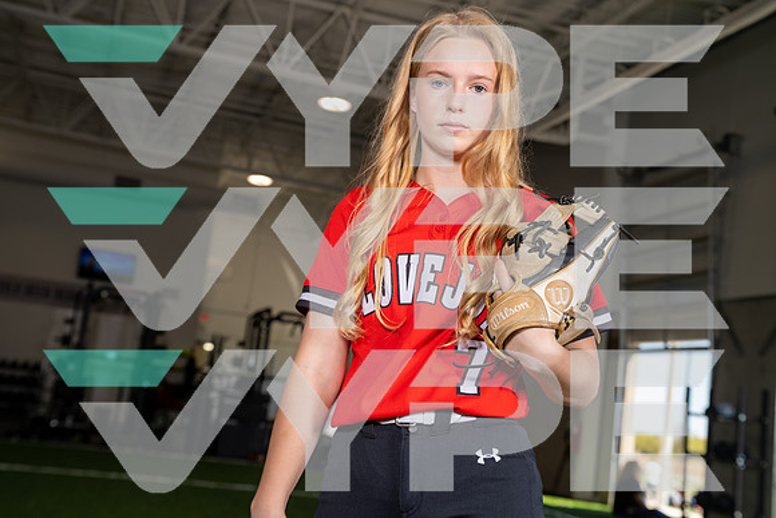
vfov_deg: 25.1
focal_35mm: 54
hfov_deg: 36.9
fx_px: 1164
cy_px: 259
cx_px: 388
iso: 200
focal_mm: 54
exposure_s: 1/200
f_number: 5.6
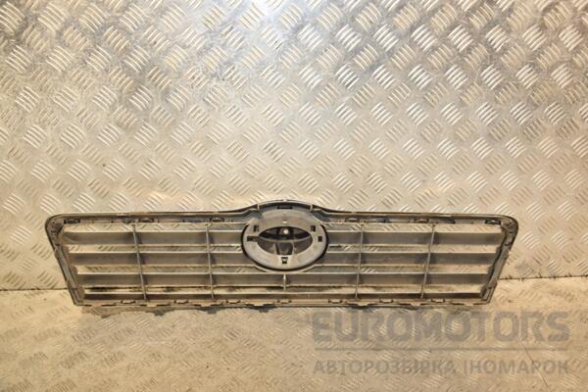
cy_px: 196
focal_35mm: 36
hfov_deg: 53.1
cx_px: 294
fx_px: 588
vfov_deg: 36.9
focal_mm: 24
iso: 800
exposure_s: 1/200
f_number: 5
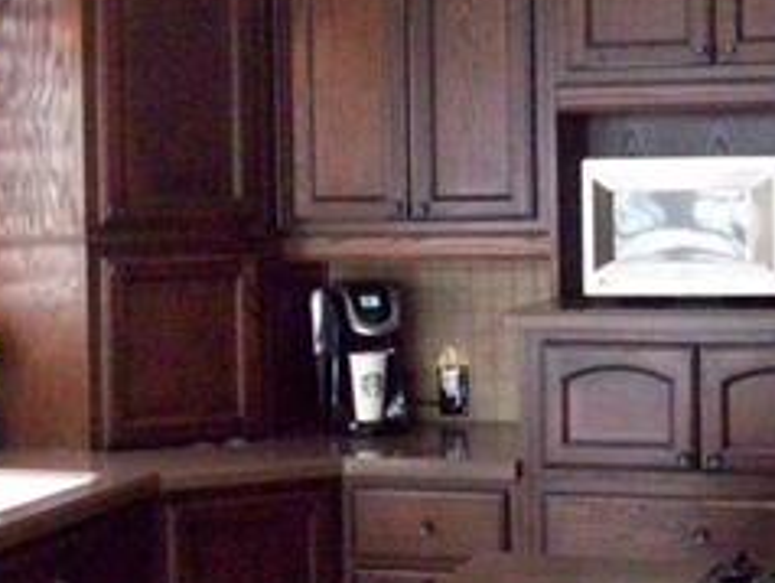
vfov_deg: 17.2
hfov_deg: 22.7
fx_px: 1927
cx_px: 316
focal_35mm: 86
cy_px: 208
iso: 640
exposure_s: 1/50
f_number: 2.9
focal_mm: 5.7
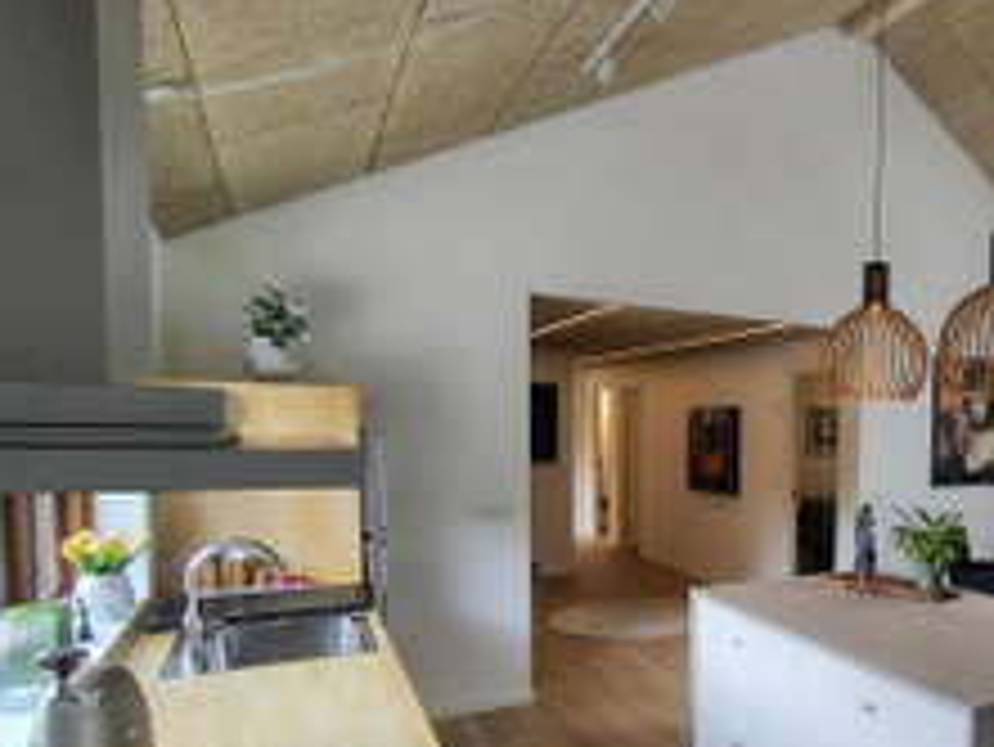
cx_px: 830
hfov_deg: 58.9
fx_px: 776
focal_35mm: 27
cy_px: 472
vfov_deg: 50.8
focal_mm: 1.66
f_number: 2.2
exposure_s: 1/50
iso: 140
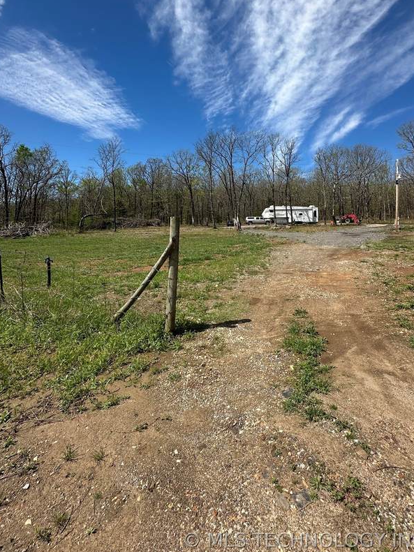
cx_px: 233
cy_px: 221
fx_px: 271
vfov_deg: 89.9
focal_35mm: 17
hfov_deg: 74.4
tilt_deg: +2.0
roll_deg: -1.5
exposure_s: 1/2212
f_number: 2.2
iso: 50
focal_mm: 2.22
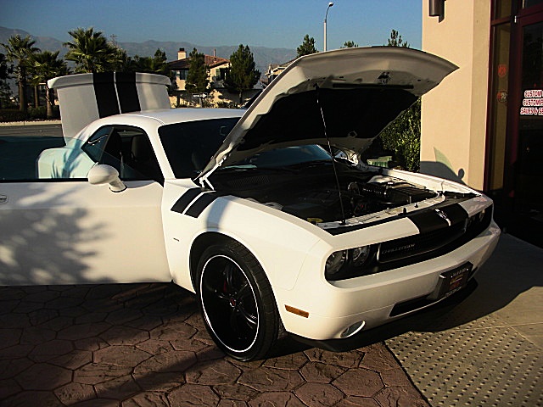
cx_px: 272
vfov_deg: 39.7
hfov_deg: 51.4
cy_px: 204
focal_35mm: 36
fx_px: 565
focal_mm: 6.3
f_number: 7.9
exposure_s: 1/200
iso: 50
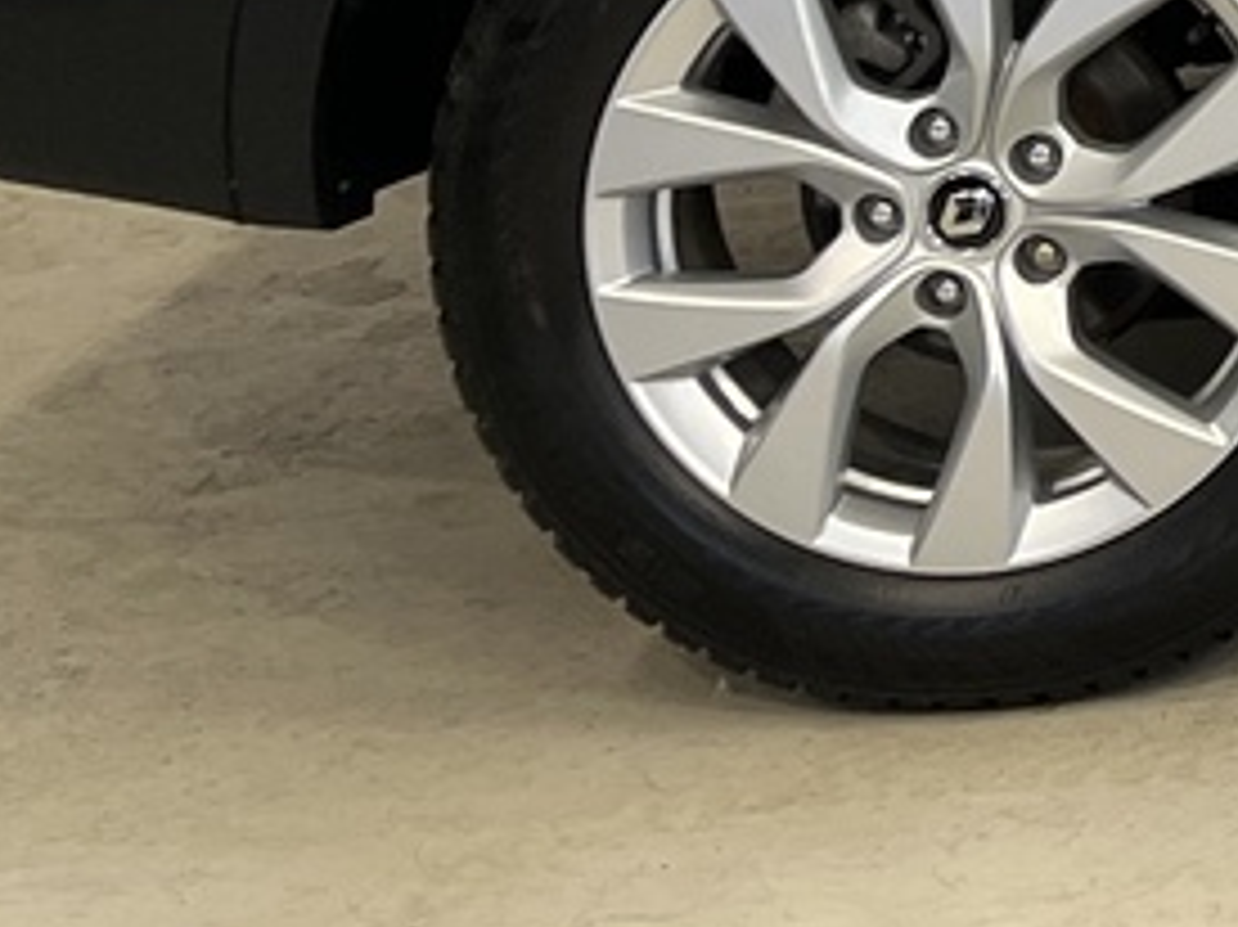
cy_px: -868
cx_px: 2697
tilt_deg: -4.1
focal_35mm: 136
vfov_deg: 10.1
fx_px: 4862
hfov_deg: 12.3
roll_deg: +1.2
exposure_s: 1/100
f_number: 1.6
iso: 80
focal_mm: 5.1
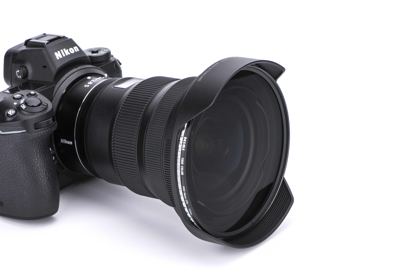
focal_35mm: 105
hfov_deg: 19.5
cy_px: 138
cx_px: 206
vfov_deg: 13.1
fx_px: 1205
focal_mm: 105
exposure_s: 1/160
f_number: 25
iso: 100
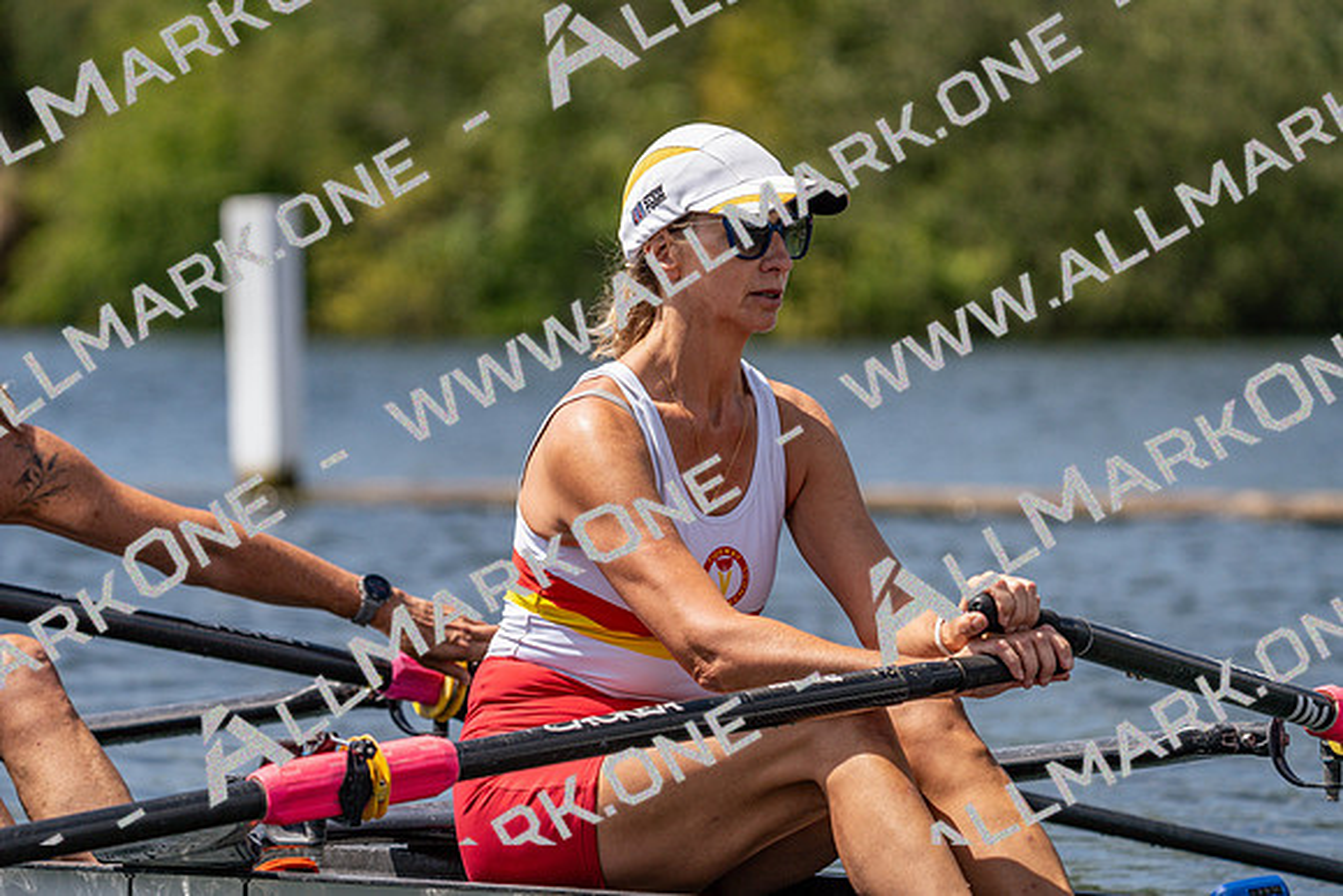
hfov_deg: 7.7
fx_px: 10000
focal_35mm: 268
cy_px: 448
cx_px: 672
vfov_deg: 5.1
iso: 250
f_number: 5.6
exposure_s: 1/2000
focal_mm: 268
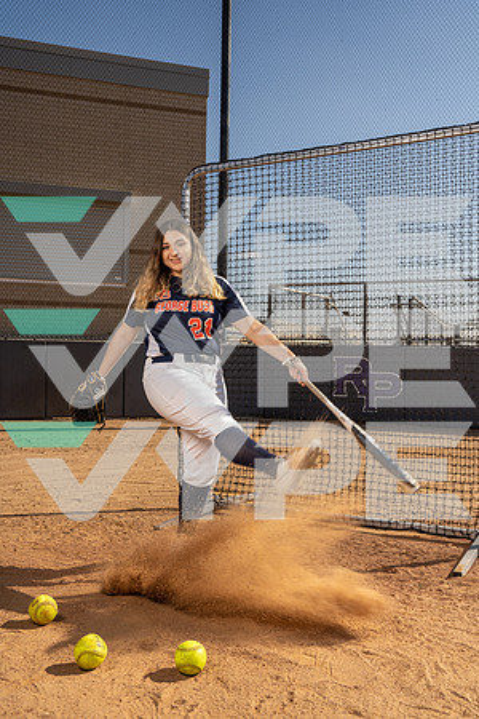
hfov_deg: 36.9
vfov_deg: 53.1
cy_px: 360
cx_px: 240
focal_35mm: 36
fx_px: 718
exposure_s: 1/250
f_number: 8
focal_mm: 36
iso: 64
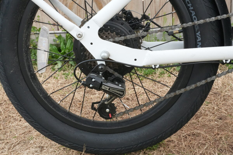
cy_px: 78
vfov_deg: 25.8
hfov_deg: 37.9
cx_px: 116
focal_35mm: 52
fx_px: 340
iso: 3200
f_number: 16
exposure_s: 1/125
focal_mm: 35
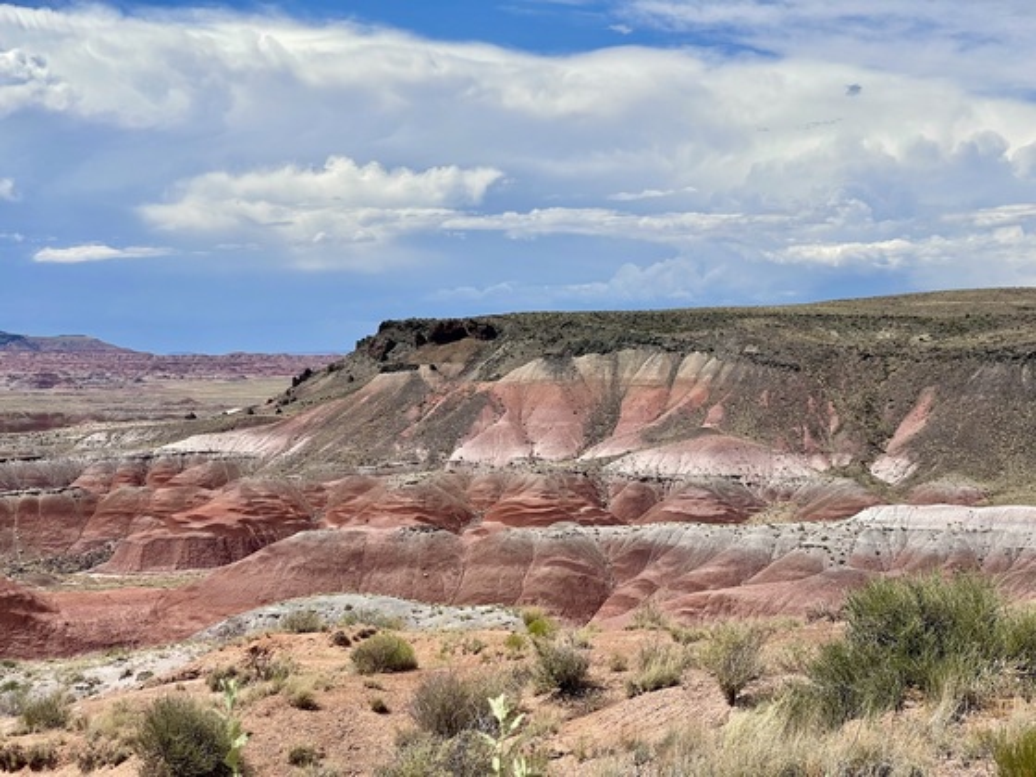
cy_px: 388
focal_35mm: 64
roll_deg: -1.0
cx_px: 518
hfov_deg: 30.3
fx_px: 1915
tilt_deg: -1.7
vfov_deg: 22.9
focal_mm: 7.5
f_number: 2.2
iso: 20
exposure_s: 1/2273
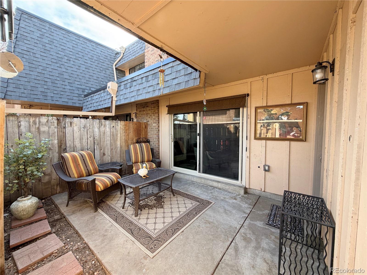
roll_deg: +0.3
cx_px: 184
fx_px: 148
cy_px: 138
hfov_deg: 102.1
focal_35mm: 14
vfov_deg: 85.7
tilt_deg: -2.7
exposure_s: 1/121
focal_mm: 2.22
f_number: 2.2
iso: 80
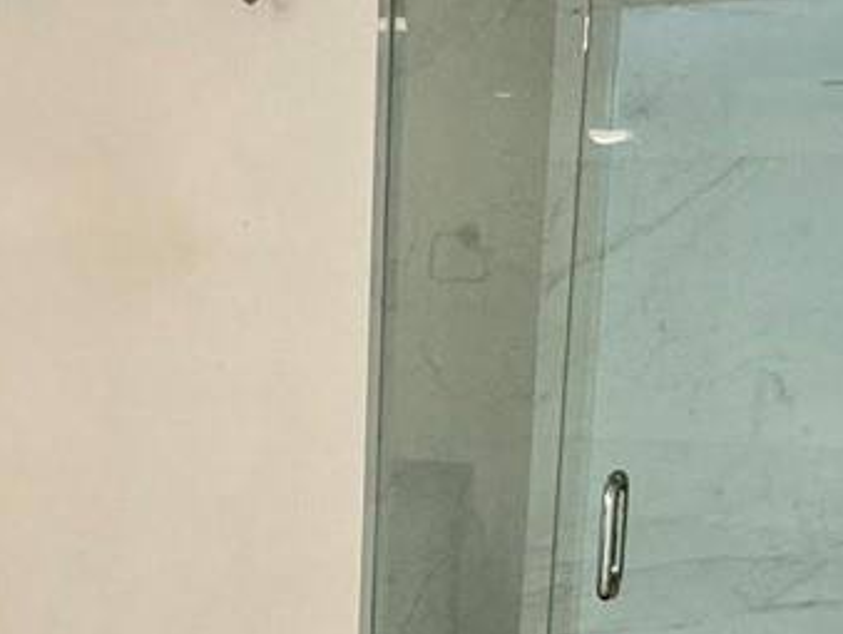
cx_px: 152
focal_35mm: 66
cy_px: 694
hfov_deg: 28.6
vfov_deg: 21.2
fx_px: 1609
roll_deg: -0.2
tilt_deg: -15.1
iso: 320
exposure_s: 1/60
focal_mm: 2.22
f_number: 2.2
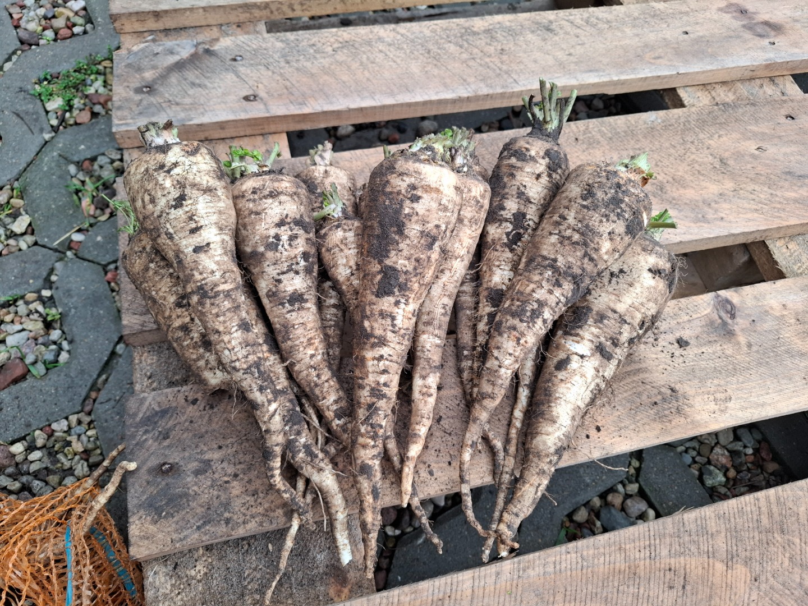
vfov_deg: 58.9
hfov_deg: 73.9
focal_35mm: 23
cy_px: 303
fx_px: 537
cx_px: 404
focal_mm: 5.54
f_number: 1.8
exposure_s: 1/100
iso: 80
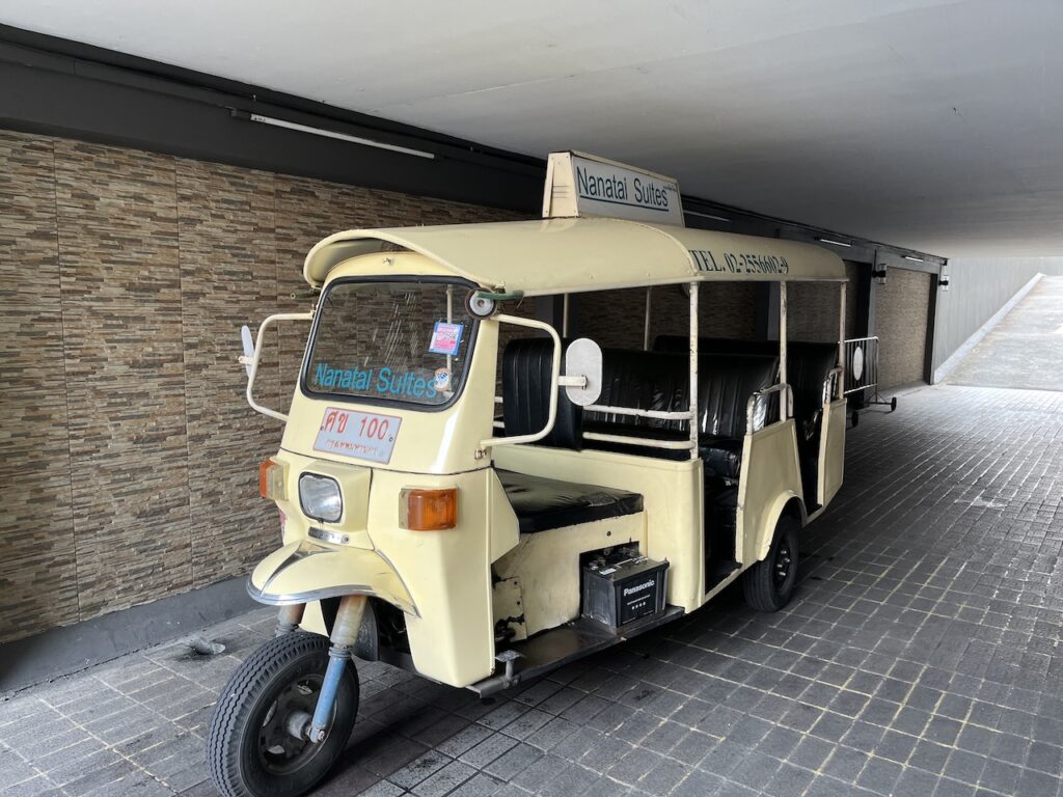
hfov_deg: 67.3
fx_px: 798
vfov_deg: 53.1
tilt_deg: -7.3
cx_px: 532
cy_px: 398
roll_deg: -0.4
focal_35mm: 26
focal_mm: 5.1
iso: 125
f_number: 1.6
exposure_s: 1/122
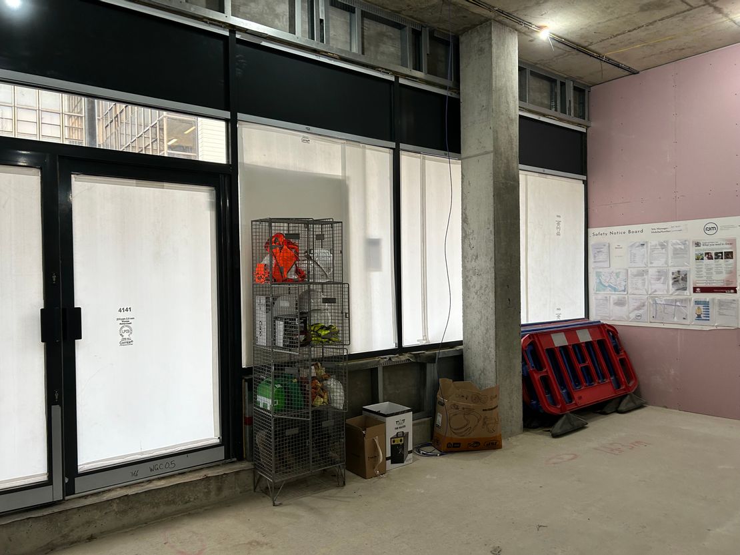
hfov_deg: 67.3
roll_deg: +0.5
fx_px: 556
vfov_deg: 53.1
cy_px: 278
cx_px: 370
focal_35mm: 26
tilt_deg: -0.8
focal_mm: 5.7
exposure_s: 1/50
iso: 80
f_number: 1.5
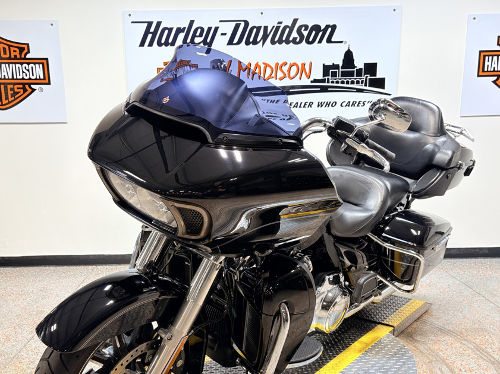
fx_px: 476
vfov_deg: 42.6
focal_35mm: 33
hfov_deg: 55.4
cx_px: 239
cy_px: 233
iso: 64
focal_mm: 5.96
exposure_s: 1/120
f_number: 1.6
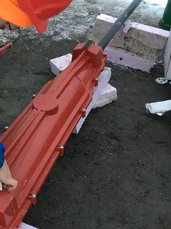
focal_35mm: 46
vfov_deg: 41.2
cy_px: 117
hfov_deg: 30.8
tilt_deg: -43.6
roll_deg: +2.2
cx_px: 37
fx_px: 303
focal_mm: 4.15
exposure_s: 1/33
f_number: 2.2
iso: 32
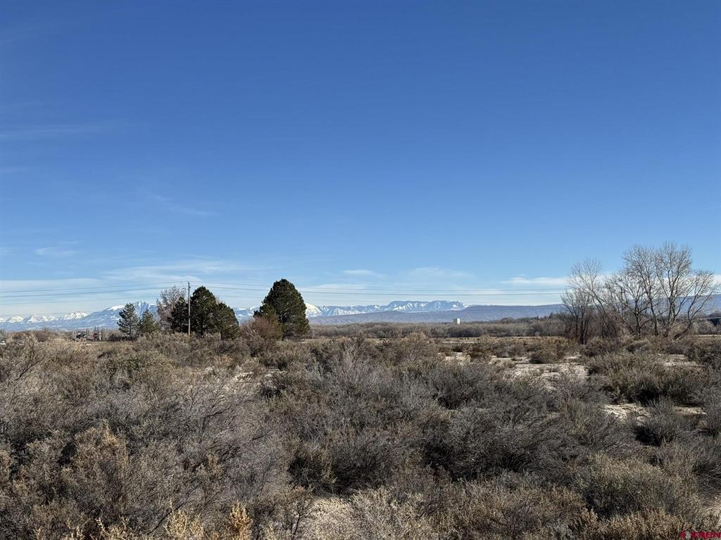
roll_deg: +1.7
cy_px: 270
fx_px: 1000
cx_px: 360
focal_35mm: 48
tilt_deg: +3.6
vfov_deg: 30.3
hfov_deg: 39.7
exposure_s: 1/7092
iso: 64
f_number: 1.78
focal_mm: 6.76
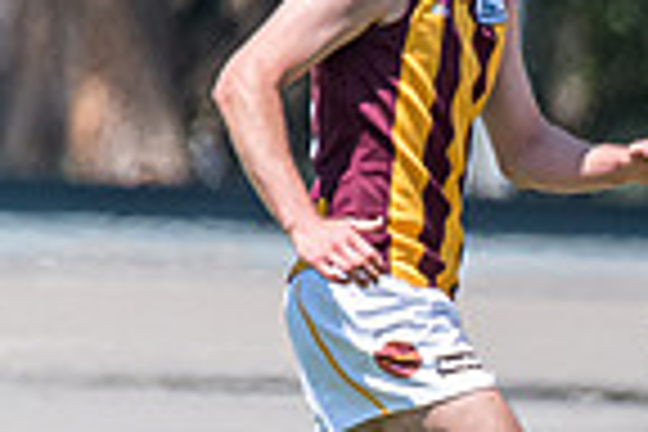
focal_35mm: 3583
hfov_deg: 0.6
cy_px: 597
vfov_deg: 0.4
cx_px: 1625
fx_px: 64489
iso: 800
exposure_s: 1/2500
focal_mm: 600
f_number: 6.3
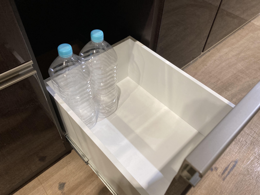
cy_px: 98
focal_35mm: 28
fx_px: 210
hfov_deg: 63.4
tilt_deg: -49.3
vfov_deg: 49.7
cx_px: 130
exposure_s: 1/50
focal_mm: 3.99
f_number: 1.8
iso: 125
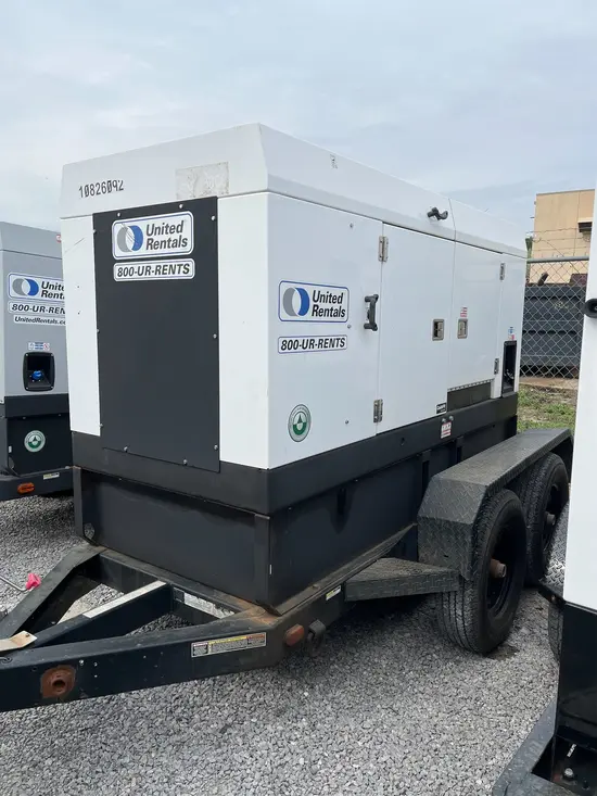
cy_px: 398
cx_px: 298
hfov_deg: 53.1
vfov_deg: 67.3
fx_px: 598
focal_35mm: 26
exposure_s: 1/3413
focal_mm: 5.1
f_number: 1.6
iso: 50
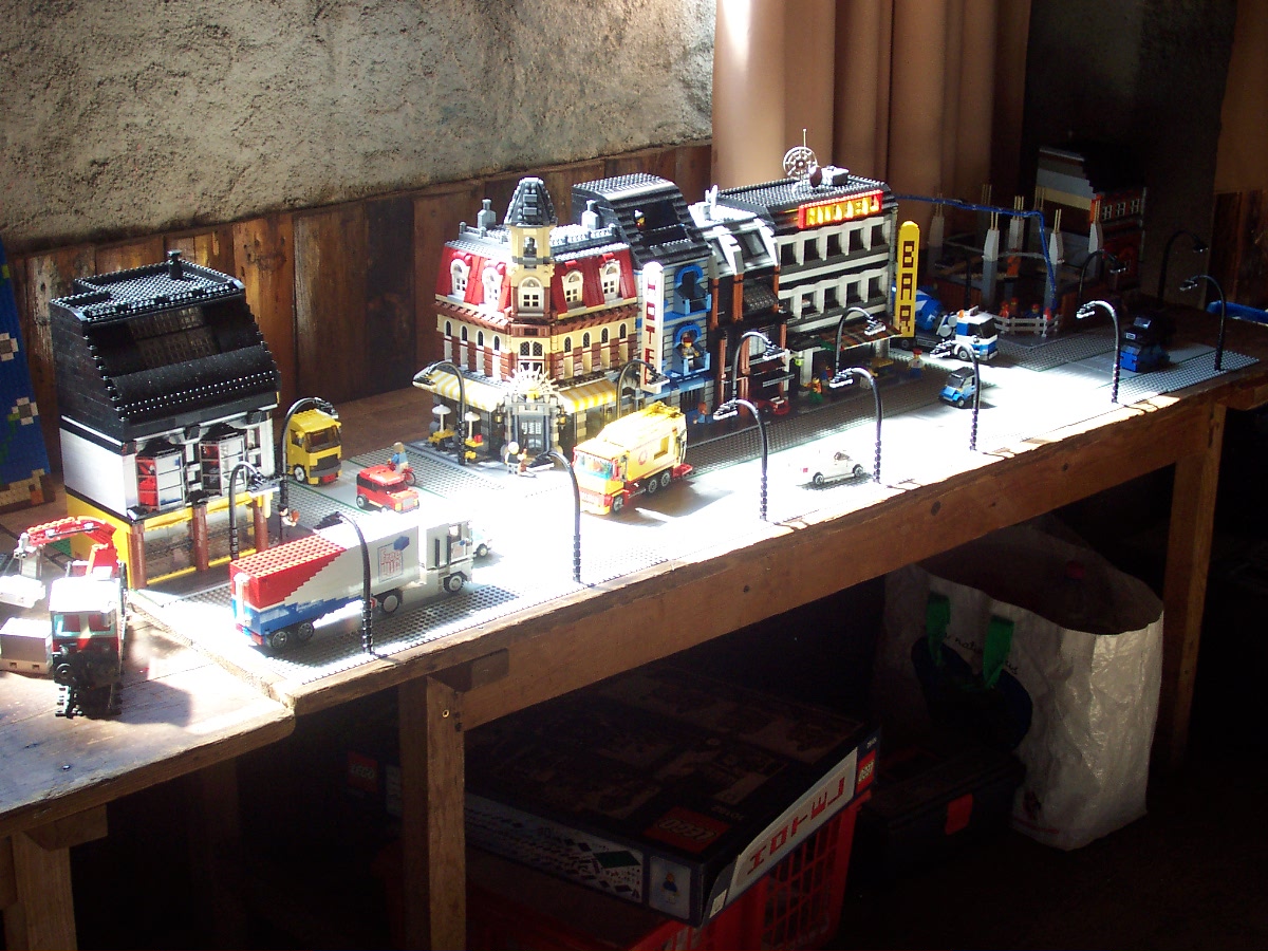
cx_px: 634
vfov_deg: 25.7
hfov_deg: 33.8
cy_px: 476
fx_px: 2088
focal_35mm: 57
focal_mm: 8.6
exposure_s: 1/60
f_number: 3.4
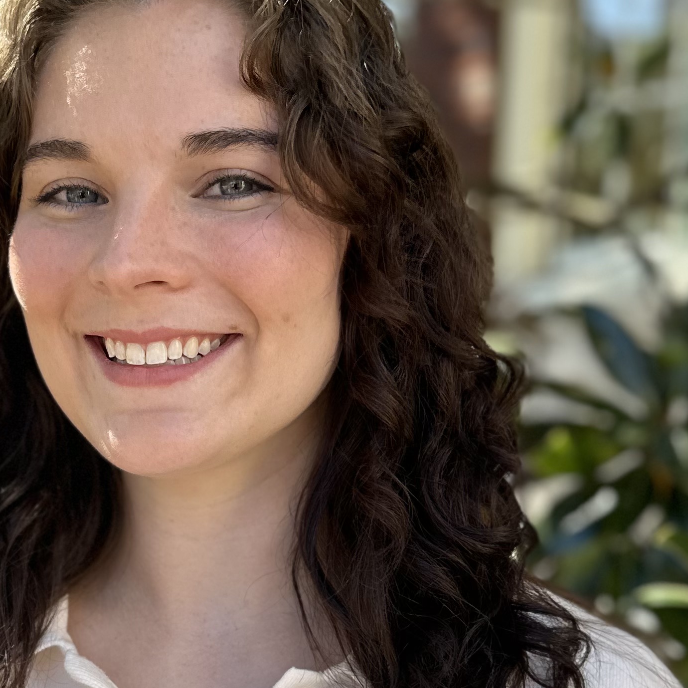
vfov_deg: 27.6
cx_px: 203
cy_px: 439
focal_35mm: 62
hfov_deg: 27.5
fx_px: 1394
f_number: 1.78
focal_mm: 6.86
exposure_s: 1/549
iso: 80
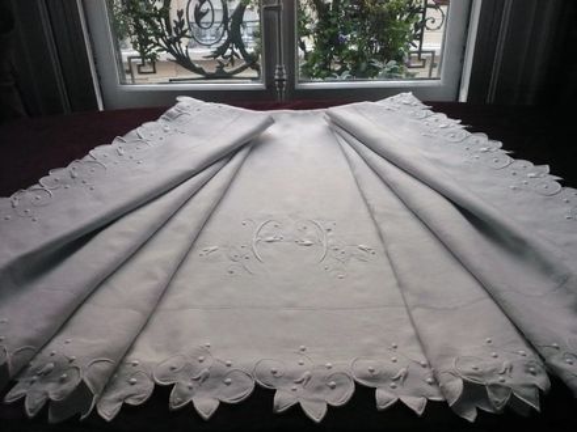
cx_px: 288
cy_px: 216
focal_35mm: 35
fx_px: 583
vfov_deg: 40.7
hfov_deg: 52.6
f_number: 2.8
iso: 400
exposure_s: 1/800
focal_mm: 5.8
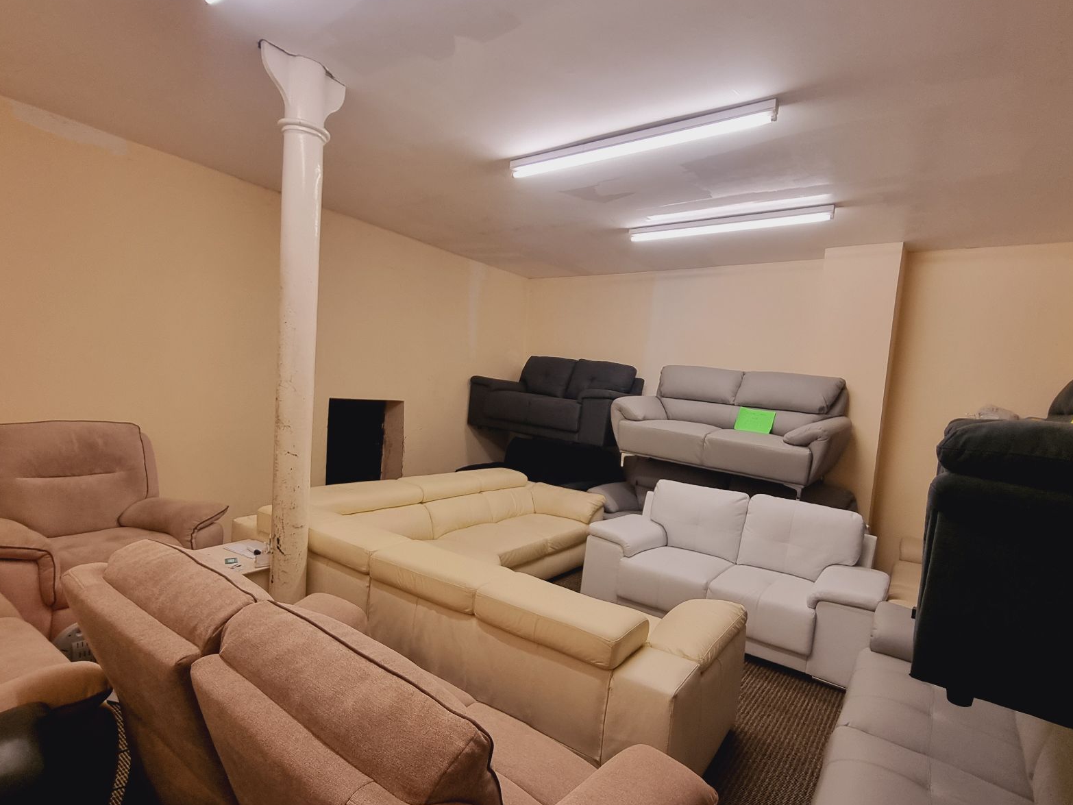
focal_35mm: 17
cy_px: 440
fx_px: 527
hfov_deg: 91.0
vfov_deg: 74.6
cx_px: 543
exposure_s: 1/50
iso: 160
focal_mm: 2.2
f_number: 2.2
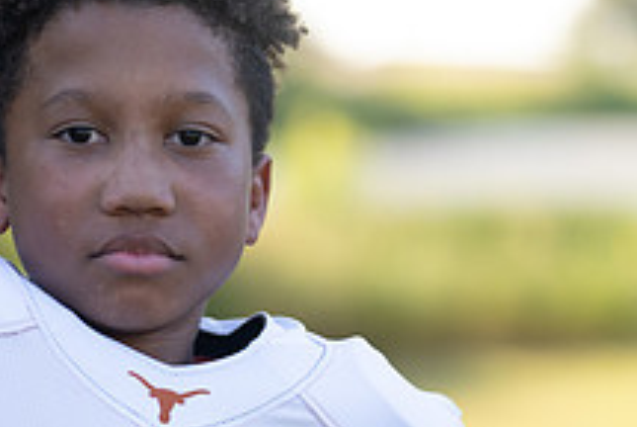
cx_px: 50
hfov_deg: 7.1
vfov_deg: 4.7
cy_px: 384
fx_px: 5156
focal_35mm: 291
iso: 160
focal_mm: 108
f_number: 2.8
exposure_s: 1/400
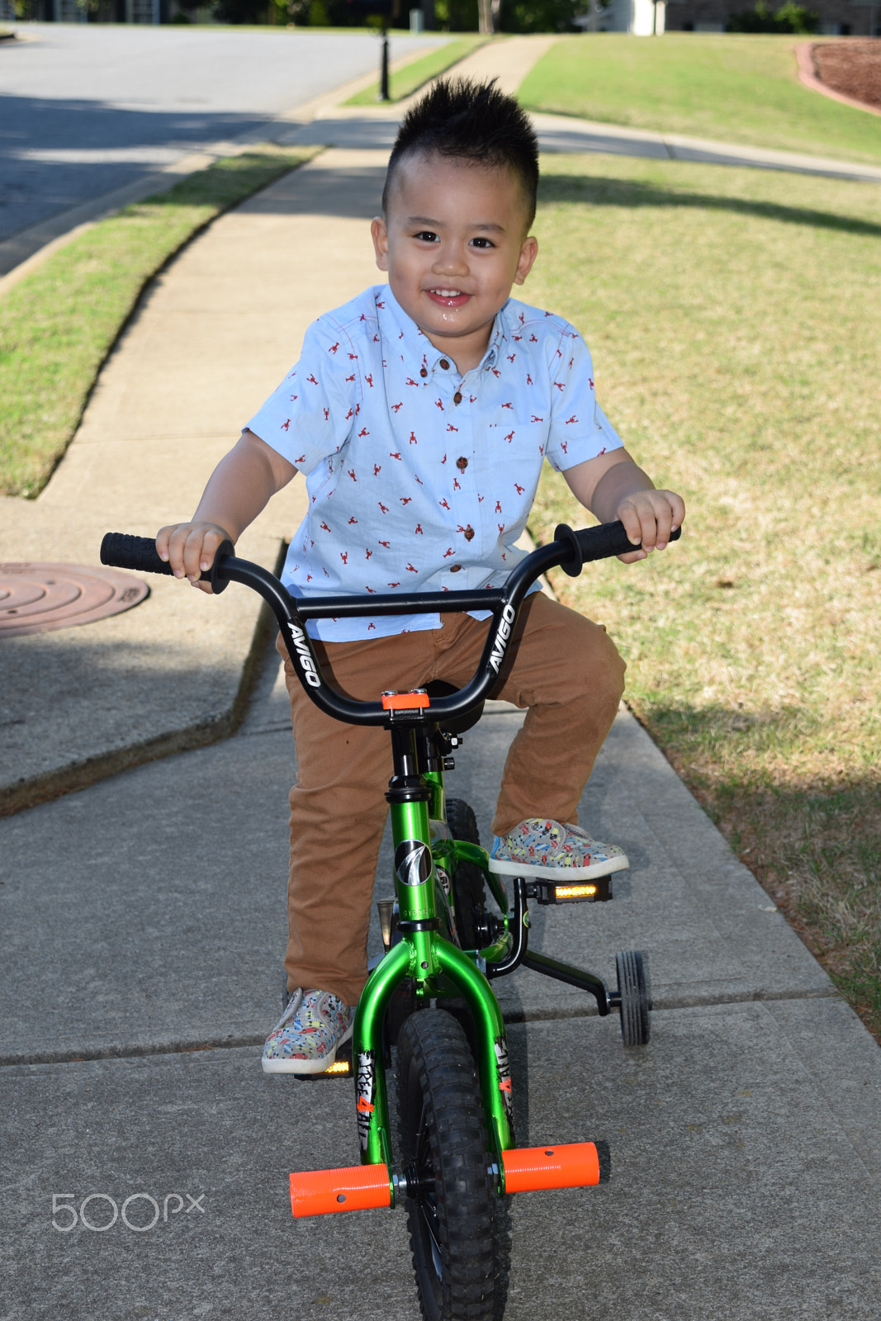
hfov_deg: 20.2
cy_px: 660
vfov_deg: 29.9
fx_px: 2477
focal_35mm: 68
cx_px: 440
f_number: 6.3
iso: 100
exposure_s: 1/160
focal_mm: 45
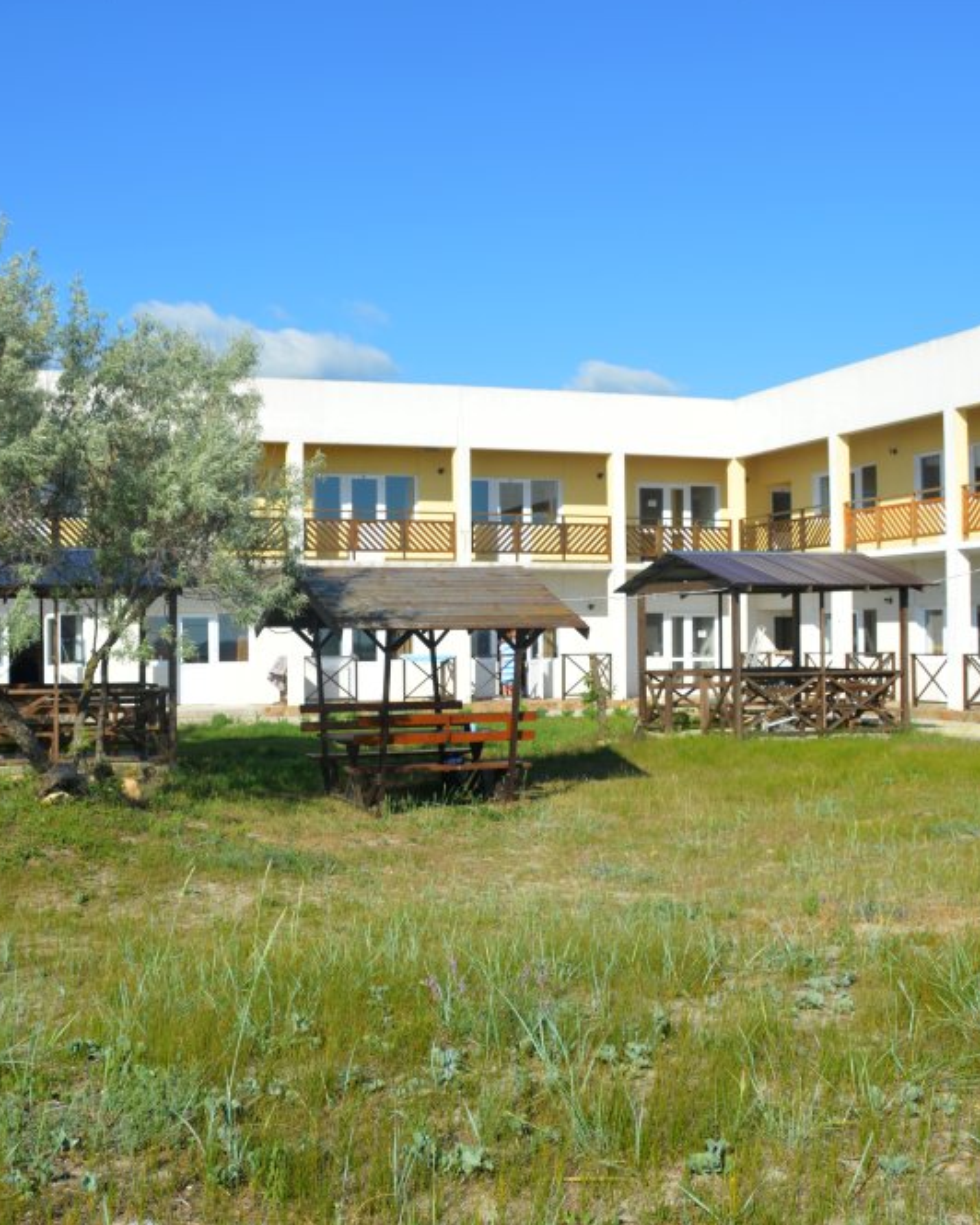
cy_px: 616
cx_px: 383
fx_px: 1414
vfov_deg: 46.8
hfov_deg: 38.0
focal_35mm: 39
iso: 100
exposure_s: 1/320
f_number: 9
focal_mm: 18
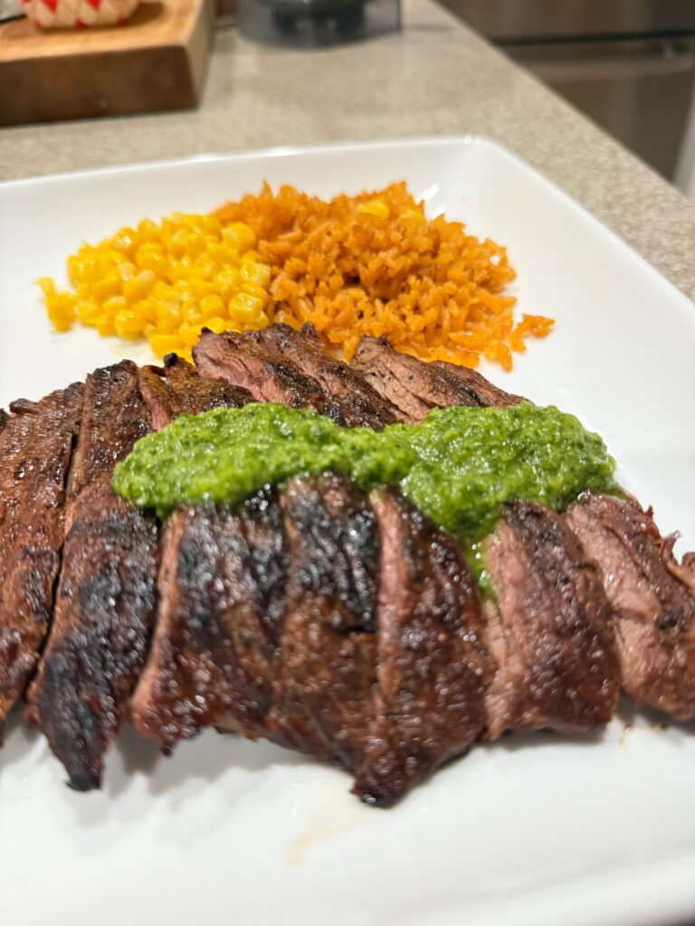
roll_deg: +1.6
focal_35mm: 24
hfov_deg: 56.8
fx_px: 642
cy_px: 463
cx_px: 348
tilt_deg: -42.4
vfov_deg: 71.6
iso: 640
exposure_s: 1/40
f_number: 1.78
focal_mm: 6.76
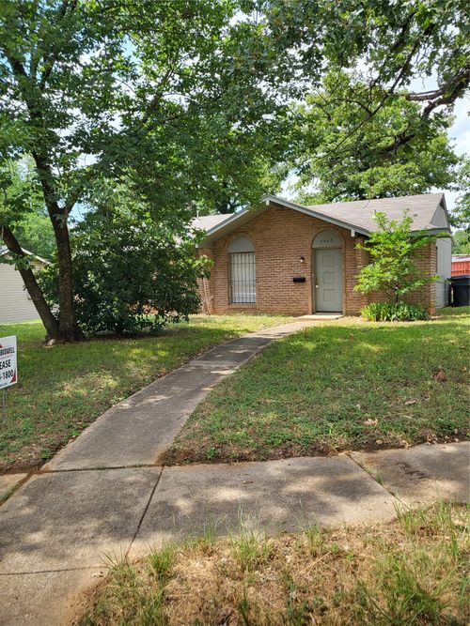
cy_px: 313
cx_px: 235
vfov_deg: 67.3
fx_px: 471
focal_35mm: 26
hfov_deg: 53.0
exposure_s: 1/809
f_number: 1.8
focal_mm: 4.25
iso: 50
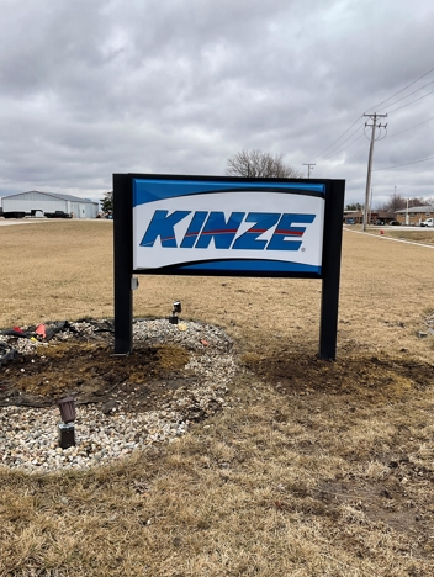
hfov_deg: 43.0
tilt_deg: -7.6
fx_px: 551
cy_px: 301
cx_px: 238
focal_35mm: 33
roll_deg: -1.3
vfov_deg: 55.3
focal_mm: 3
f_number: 1.8
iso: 16
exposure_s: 1/1490
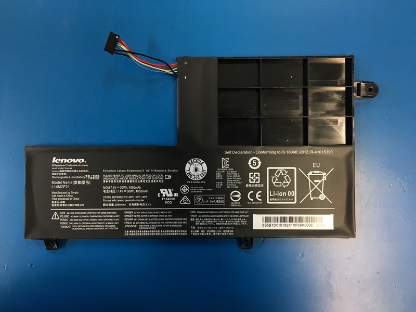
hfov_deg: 61.7
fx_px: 349
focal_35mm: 29
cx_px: 208
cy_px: 156
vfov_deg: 48.2
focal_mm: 4.15
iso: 64
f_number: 2.2
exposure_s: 1/33
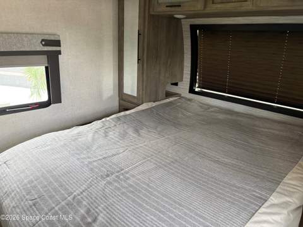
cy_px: 114
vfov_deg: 53.0
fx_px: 227
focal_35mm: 26
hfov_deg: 67.4
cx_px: 152
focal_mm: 5.96
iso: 320
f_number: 1.6
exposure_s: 1/60
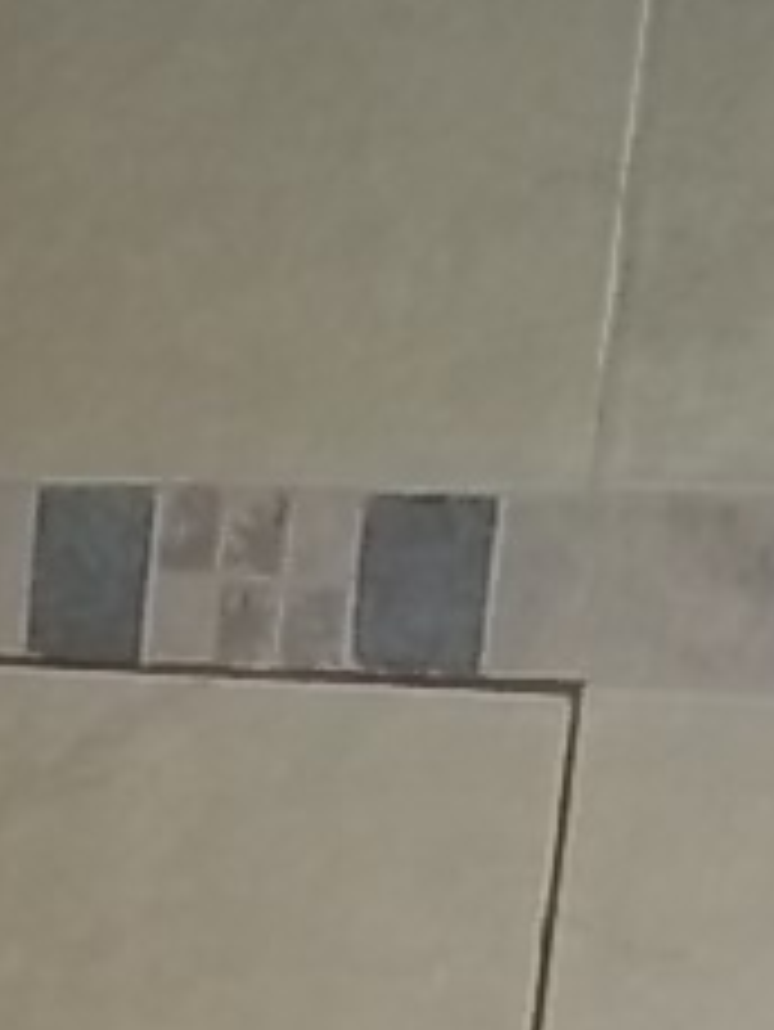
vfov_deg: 8.7
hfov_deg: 6.9
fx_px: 5987
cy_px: 2703
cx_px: -1206
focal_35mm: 201
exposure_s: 1/30
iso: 80
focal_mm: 6.5
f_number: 3.1
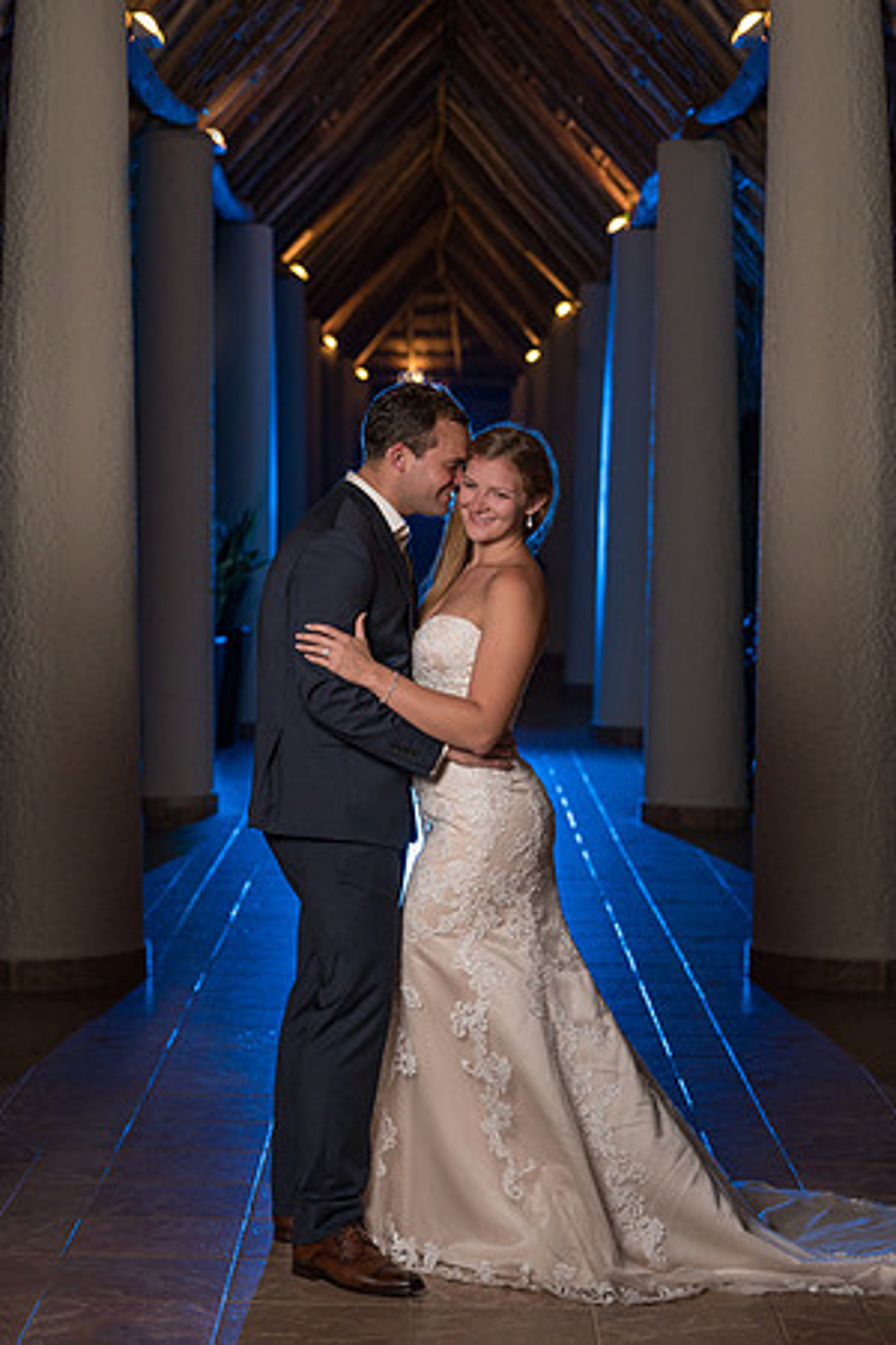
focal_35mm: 70
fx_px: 2613
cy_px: 672
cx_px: 448
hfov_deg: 19.5
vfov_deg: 28.8
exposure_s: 1/200
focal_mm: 70
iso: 2000
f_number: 4
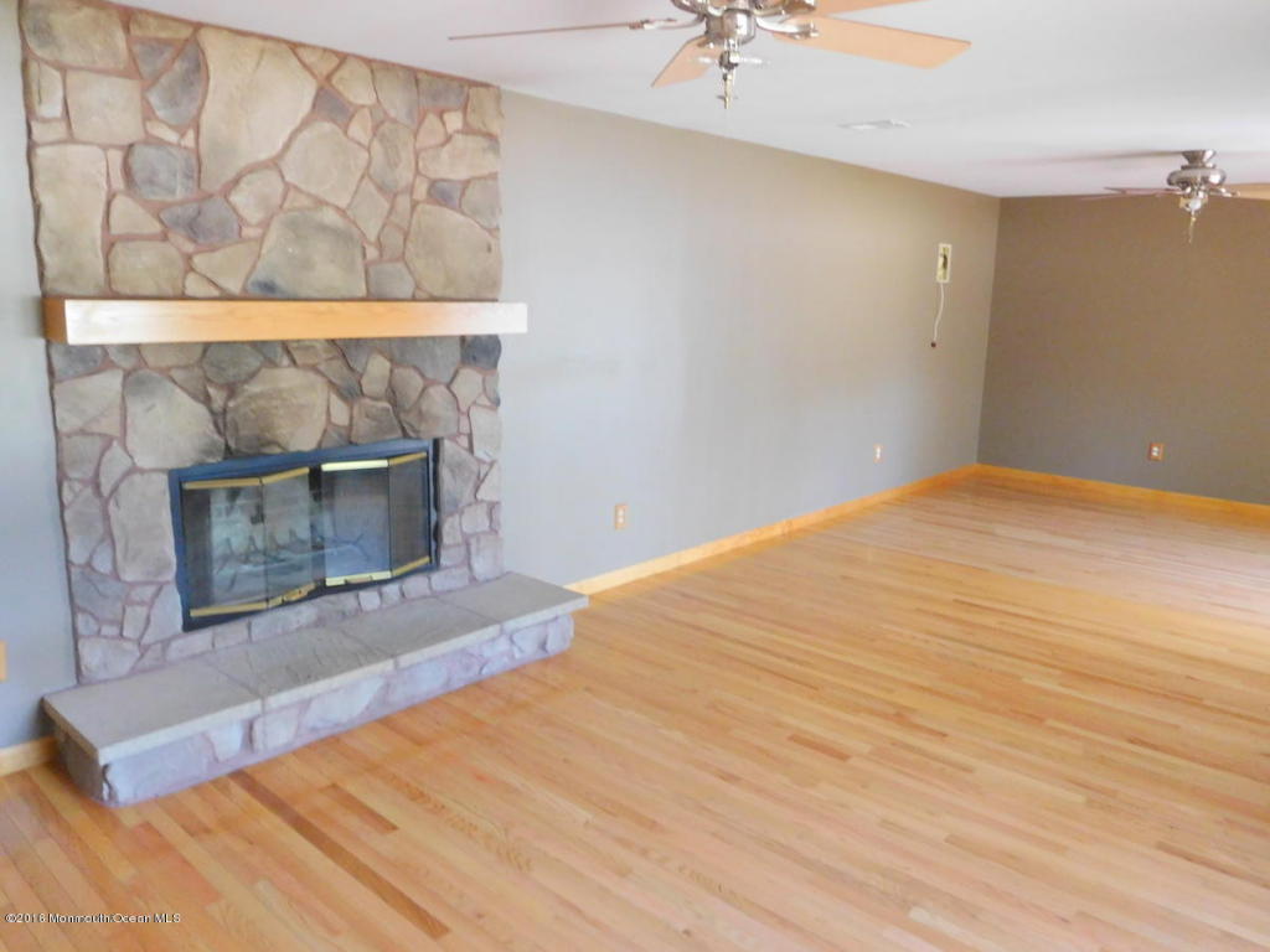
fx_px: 917
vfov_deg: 54.9
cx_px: 635
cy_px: 476
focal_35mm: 25
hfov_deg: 69.4
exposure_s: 1/30
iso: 400
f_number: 3.4
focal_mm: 4.5
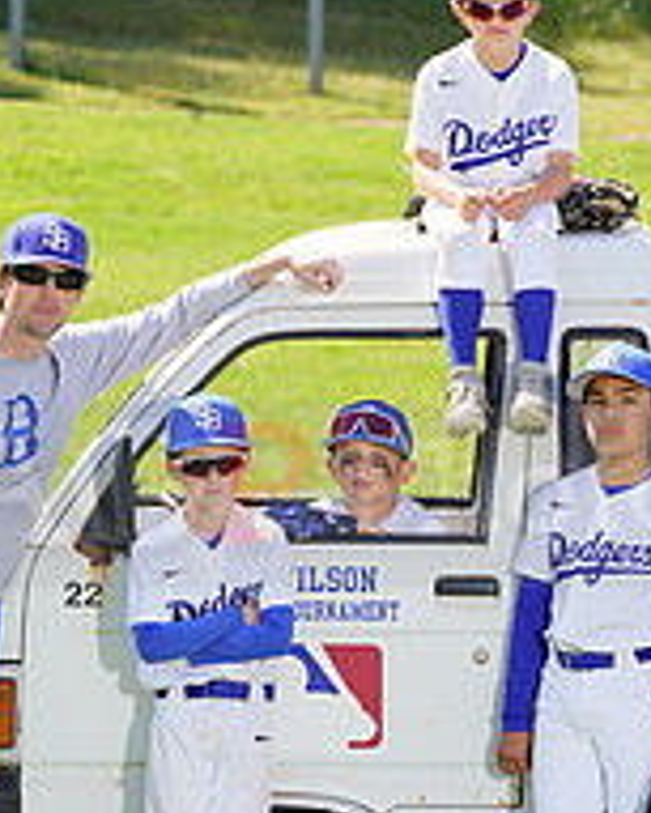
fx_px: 10155
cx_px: 638
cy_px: 462
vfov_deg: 4.6
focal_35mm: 422
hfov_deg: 3.7
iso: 100
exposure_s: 1/250
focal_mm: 148
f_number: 6.3
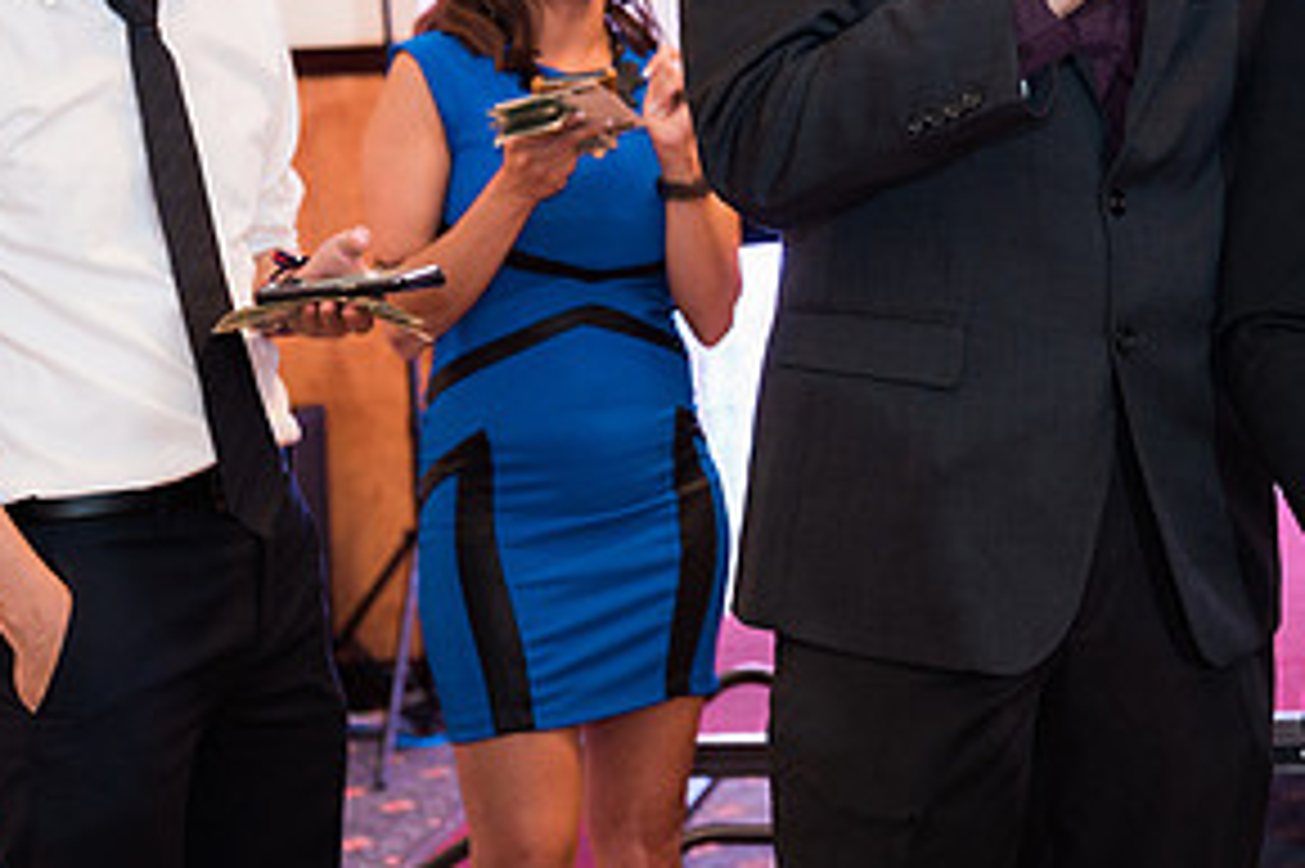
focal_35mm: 96
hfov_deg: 20.9
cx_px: 1098
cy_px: 16
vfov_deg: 14.0
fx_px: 3478
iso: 1000
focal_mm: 48
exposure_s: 1/125
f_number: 2.8
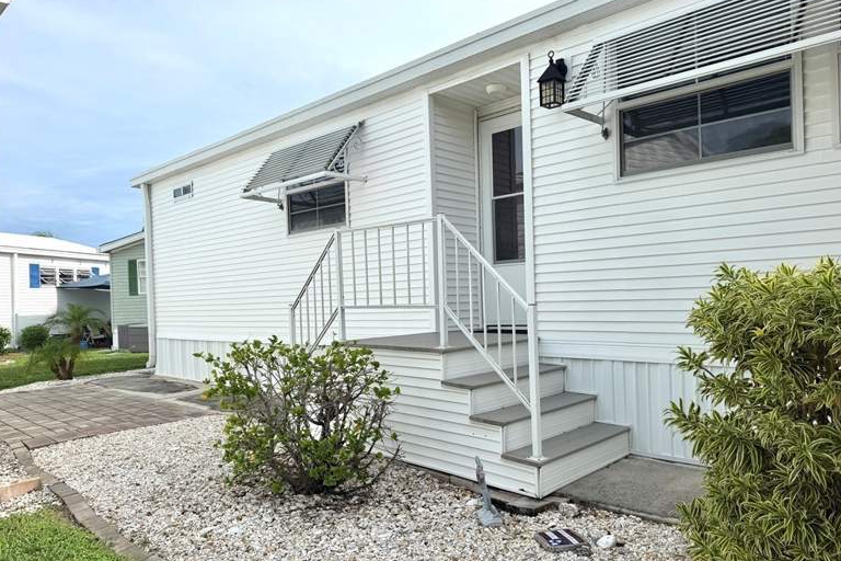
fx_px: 607
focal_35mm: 26
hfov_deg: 69.4
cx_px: 430
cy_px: 296
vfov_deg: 49.5
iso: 80
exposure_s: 1/5714
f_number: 1.78
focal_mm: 6.76
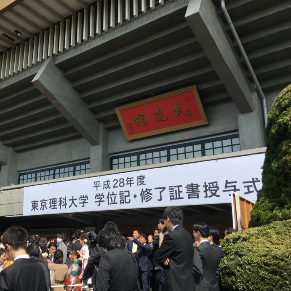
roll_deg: -2.8
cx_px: 80
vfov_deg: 43.8
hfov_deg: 42.8
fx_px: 361
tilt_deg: +18.1
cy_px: 139
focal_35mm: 38
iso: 25
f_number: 2.2
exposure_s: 1/1183
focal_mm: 4.15
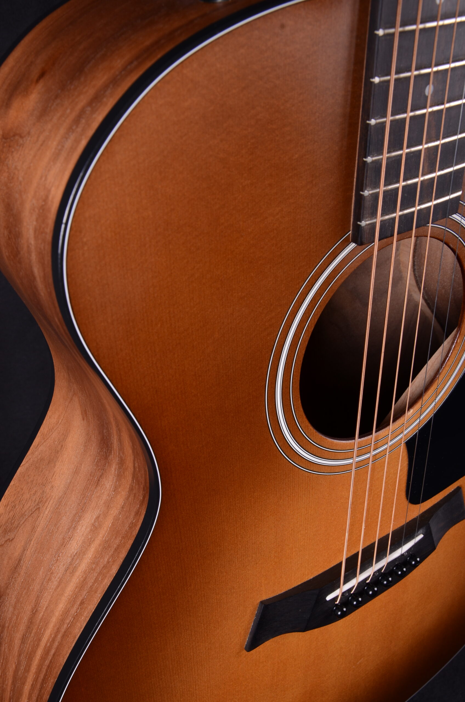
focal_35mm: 39
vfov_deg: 49.6
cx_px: 232
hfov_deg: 34.1
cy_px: 351
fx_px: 759
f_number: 13
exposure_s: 1/200
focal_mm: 26
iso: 200
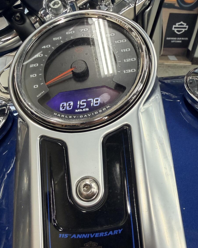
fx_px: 227
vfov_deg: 56.8
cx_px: 88
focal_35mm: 31
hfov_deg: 47.0
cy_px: 148
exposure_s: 1/120
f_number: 2.2
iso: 320
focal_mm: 2.22
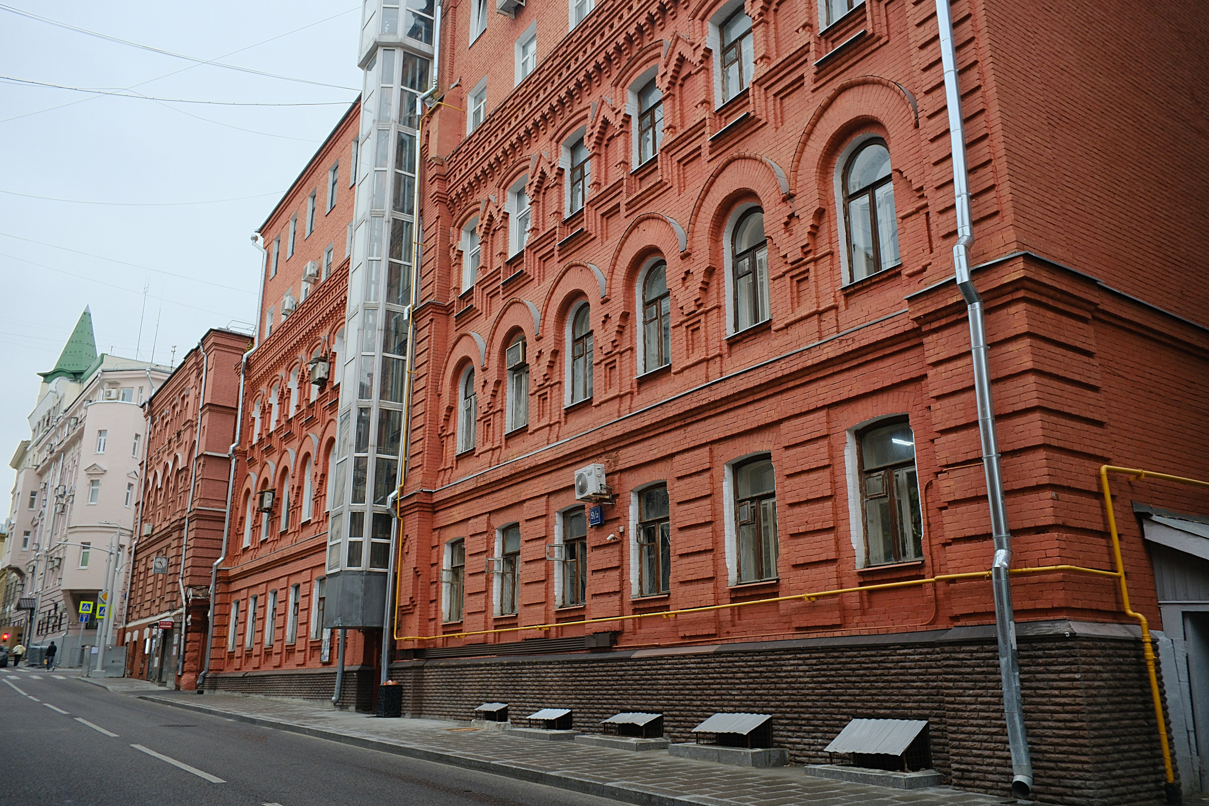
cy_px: 403
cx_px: 604
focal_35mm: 27
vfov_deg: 47.9
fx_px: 907
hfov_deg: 67.4
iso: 640
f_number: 8
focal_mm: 18
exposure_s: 1/80
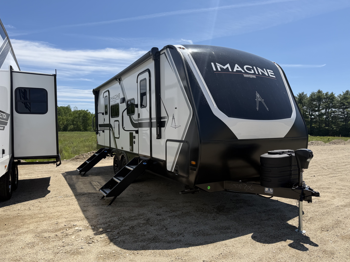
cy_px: 134
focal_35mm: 25
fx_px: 253
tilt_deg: -2.1
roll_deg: +0.3
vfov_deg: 54.9
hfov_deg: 69.4
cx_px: 177
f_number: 1.78
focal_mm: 6.76
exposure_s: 1/4975
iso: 80
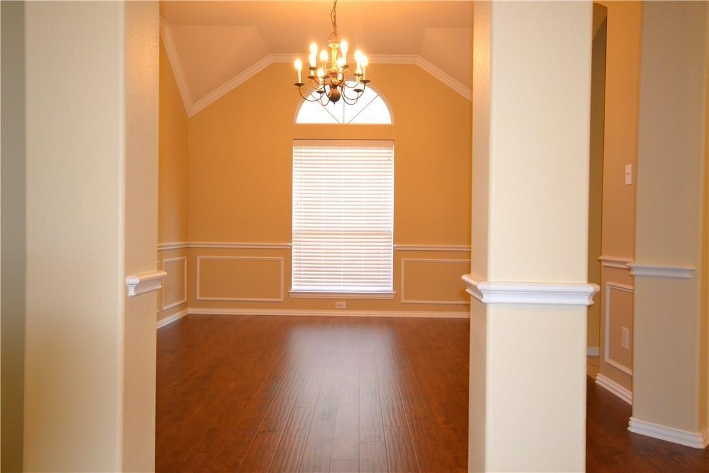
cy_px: 236
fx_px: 591
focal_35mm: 30
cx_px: 354
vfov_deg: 43.6
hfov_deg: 61.9
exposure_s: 1/60
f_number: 5.6
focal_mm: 20
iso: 3200
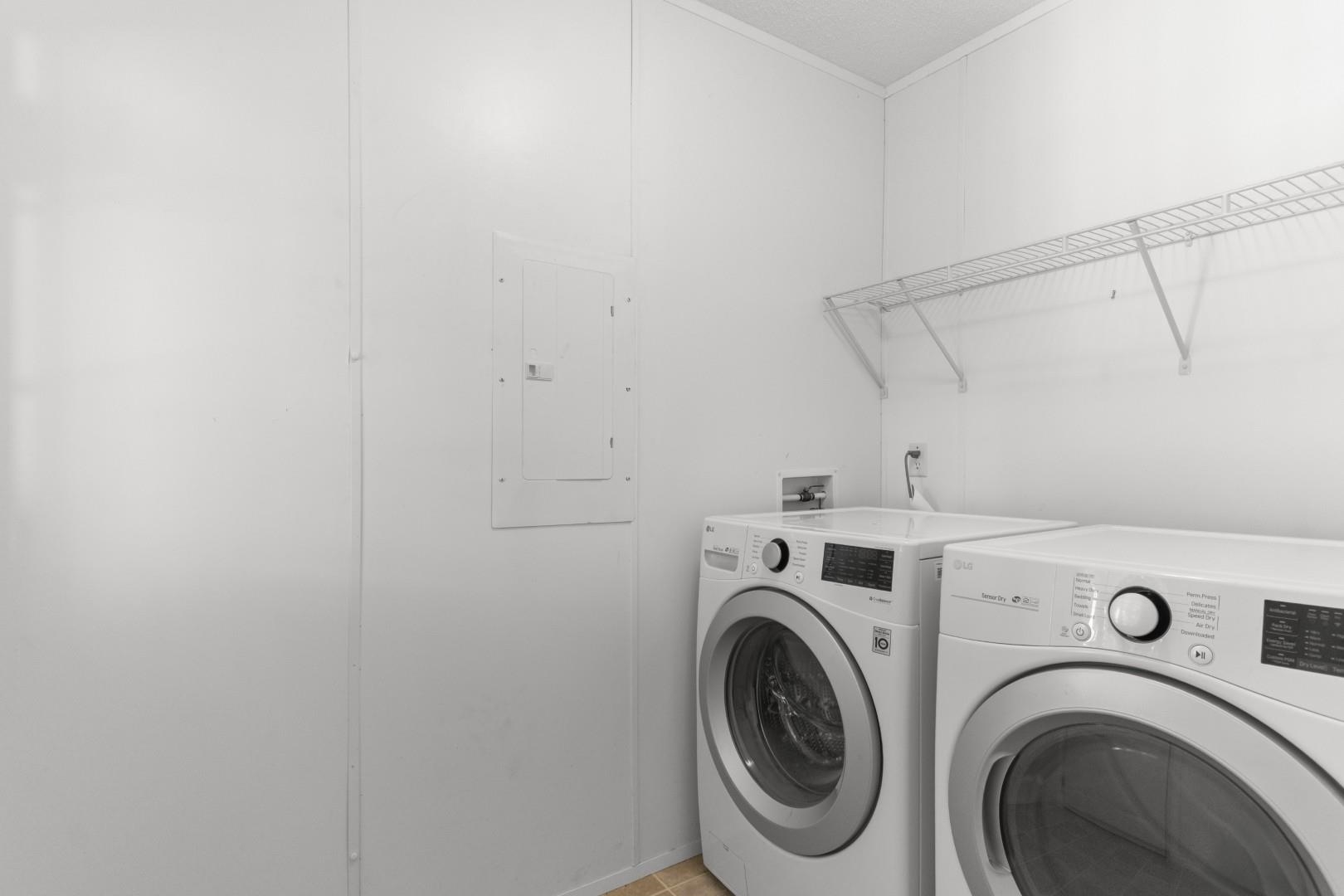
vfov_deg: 70.4
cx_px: 672
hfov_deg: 93.3
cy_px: 448
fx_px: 635
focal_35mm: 17
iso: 100
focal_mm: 11.5
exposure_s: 1/5
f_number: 4.8
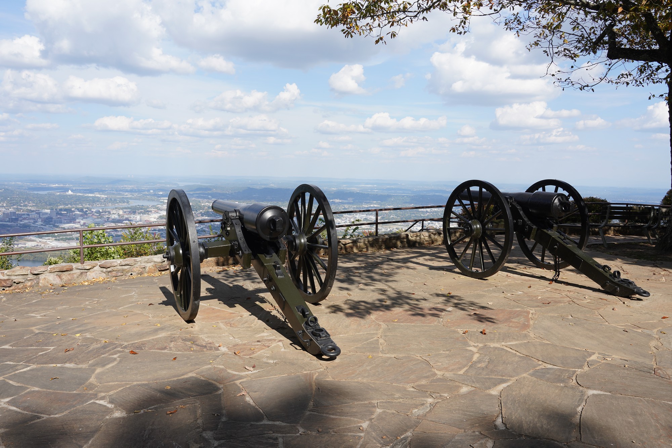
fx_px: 560
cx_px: 336
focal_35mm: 30
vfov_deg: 43.6
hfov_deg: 61.9
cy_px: 224
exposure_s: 1/200
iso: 200
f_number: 13
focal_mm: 30
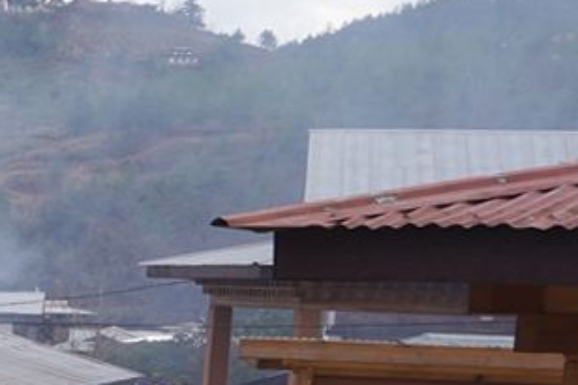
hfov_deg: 9.9
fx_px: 2503
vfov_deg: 8.6
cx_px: -1164
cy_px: 533
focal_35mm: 156
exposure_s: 1/100
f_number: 13
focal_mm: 24
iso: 100
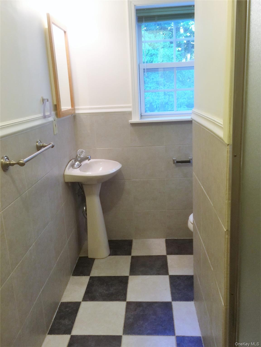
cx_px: 130
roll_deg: +0.9
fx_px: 292
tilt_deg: -14.0
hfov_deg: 48.2
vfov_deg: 61.7
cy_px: 174
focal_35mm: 29
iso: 80
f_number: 2.2
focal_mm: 4.15
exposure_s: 1/30
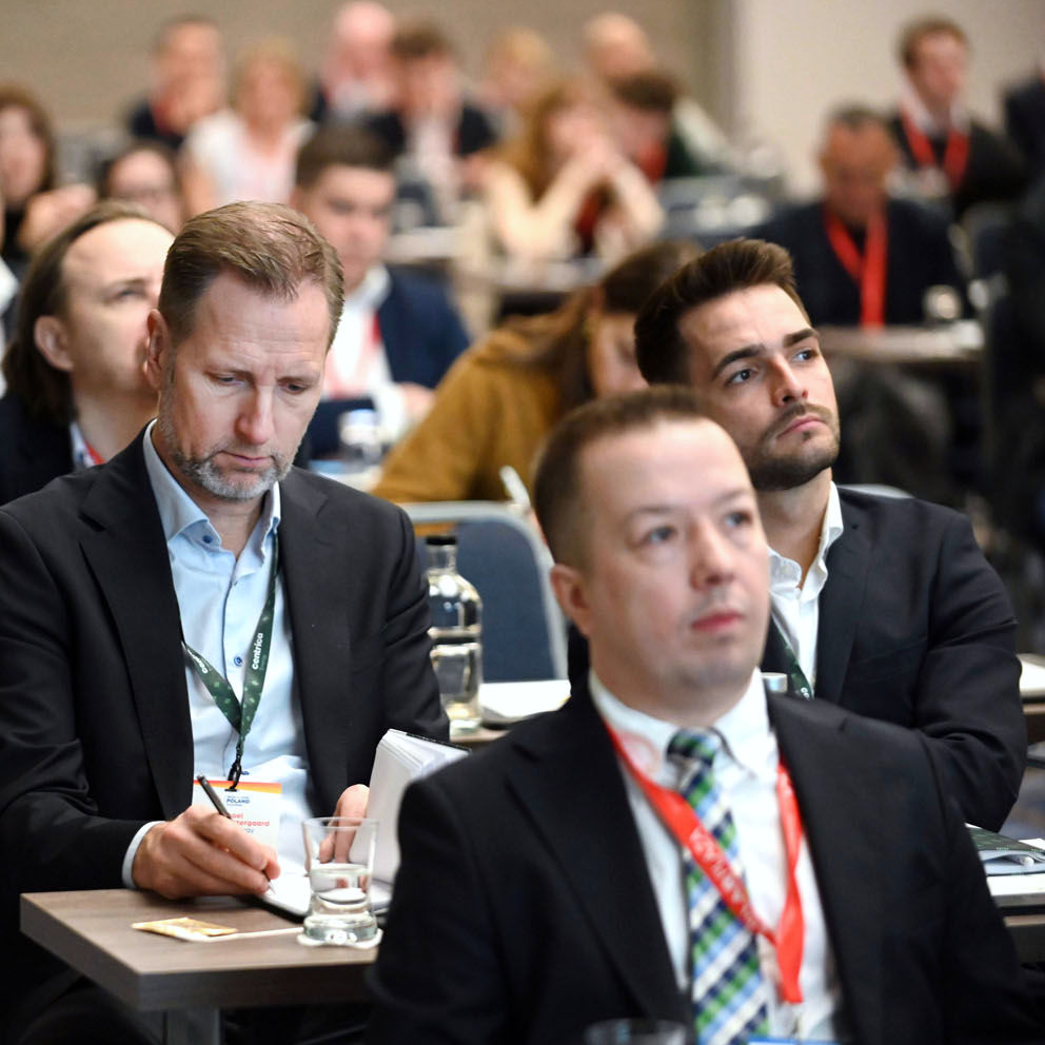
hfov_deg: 10.4
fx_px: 5704
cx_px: 259
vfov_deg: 10.5
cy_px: 519
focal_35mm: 167
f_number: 2.8
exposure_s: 1/90
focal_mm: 130
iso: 6400
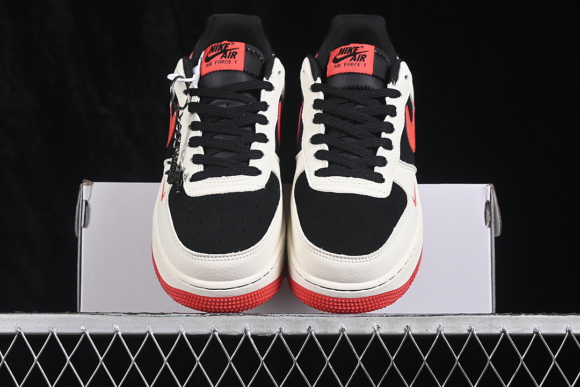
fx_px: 1208
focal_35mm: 75
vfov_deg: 18.2
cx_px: 290
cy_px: 194
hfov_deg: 27.0
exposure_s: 1/80
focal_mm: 50
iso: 160
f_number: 7.1
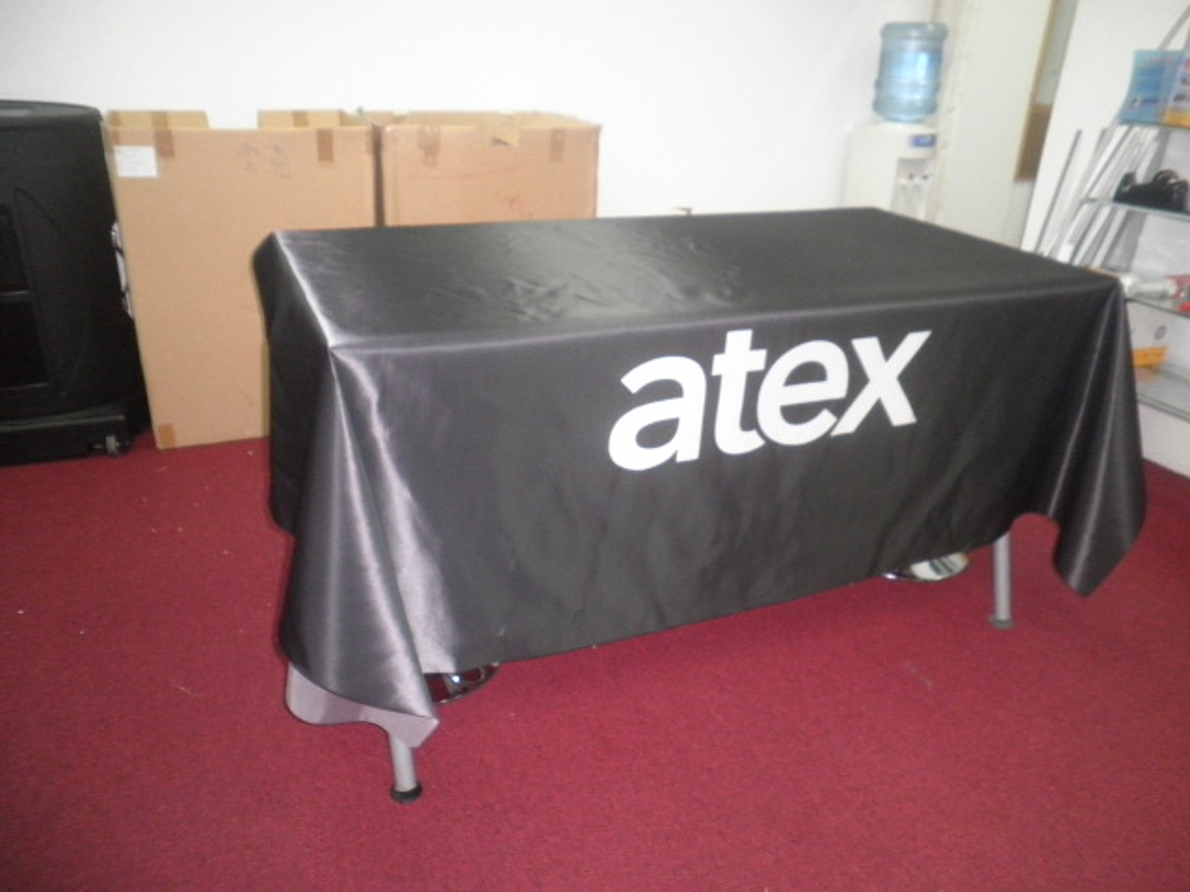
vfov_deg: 53.1
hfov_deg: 67.3
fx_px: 894
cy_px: 446
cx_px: 595
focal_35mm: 26
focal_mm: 4.7
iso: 320
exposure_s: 1/30
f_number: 2.6
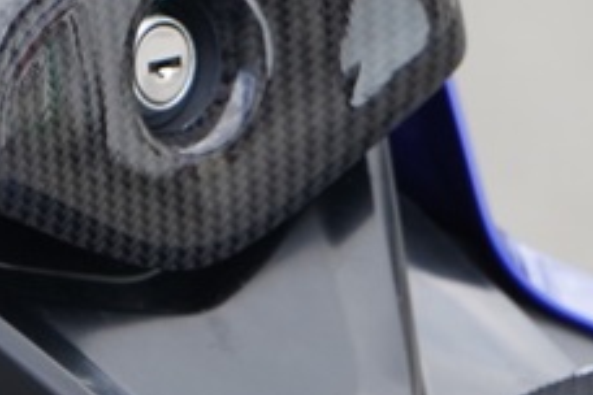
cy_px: 787
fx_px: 34671
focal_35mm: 2105
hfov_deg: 1.0
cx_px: 622
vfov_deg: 0.7
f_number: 5.6
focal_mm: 400
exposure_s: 1/500
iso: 640
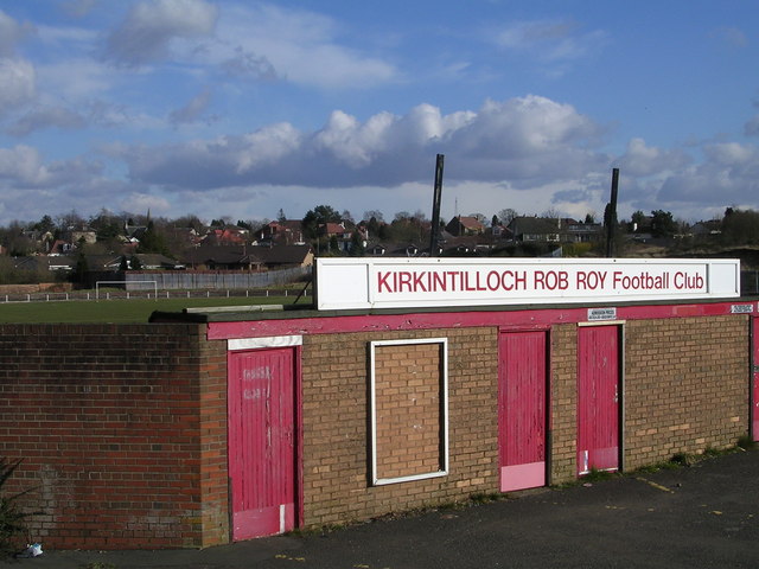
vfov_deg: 27.5
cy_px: 284
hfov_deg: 36.2
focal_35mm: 53
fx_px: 1162
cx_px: 380
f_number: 6.4
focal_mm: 8
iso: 100
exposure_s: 1/432
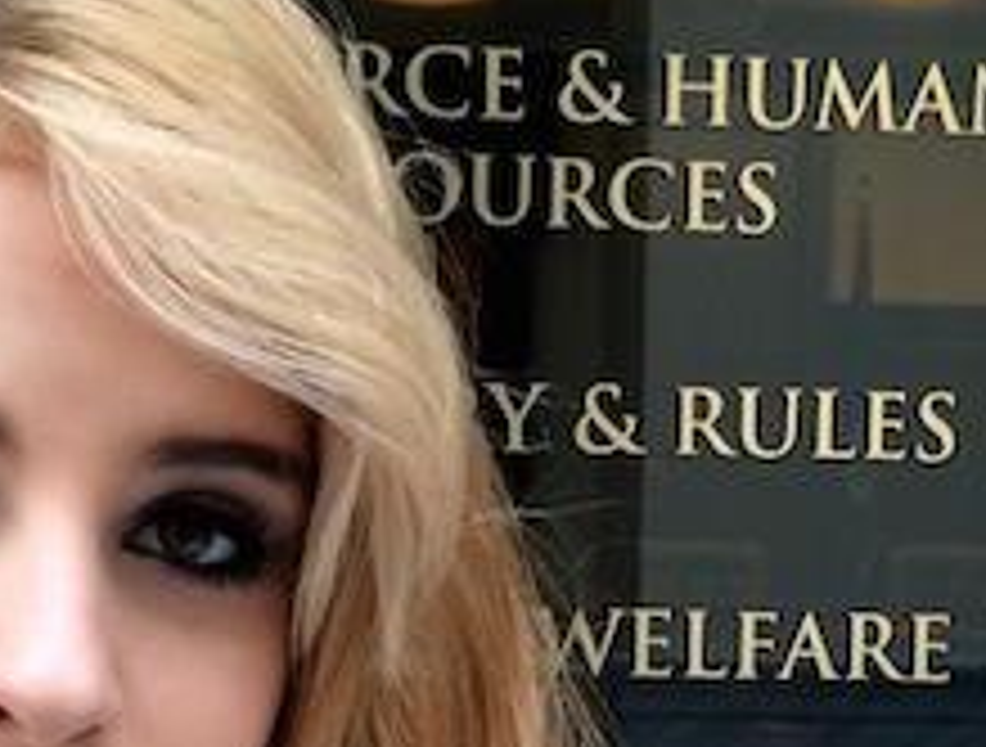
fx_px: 3031
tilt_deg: -8.2
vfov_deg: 13.4
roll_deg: -0.5
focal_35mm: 106
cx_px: 734
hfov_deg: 18.4
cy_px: 1060
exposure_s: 1/40
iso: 32
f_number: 2.2
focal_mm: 4.15
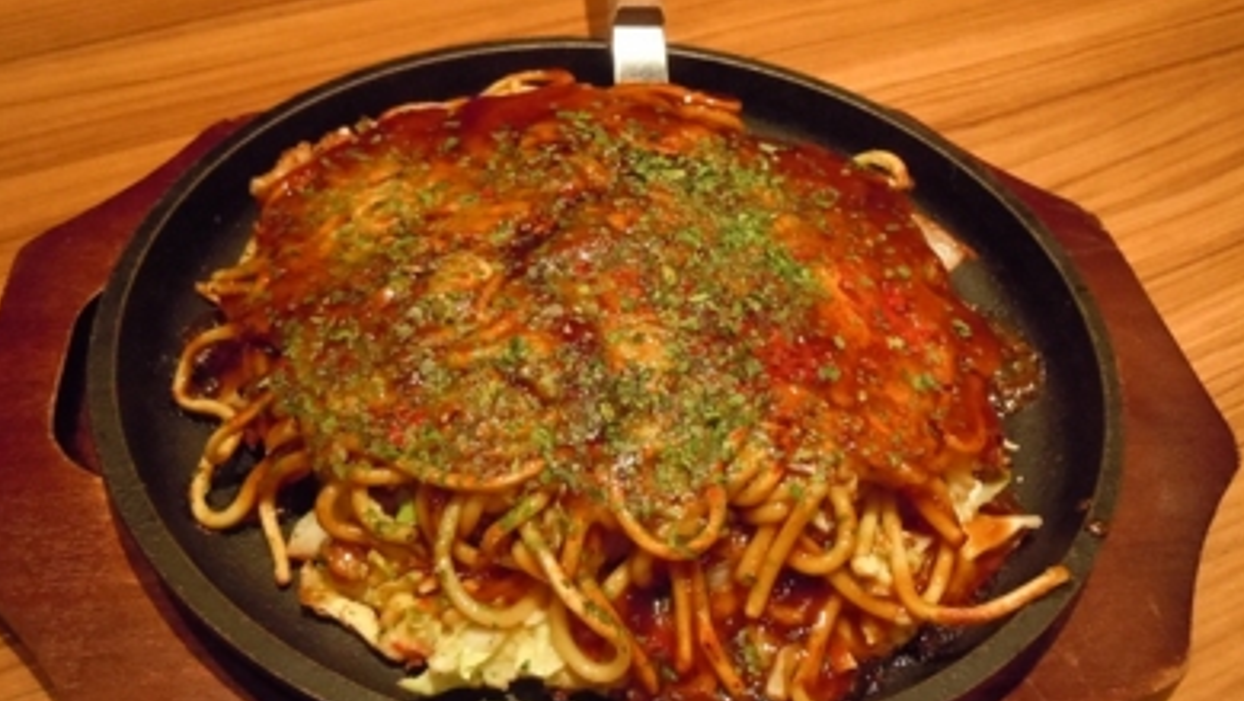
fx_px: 1221
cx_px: 614
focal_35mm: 37
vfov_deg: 32.0
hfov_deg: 54.0
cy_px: 368
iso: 800
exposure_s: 1/25
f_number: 4
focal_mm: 5.9
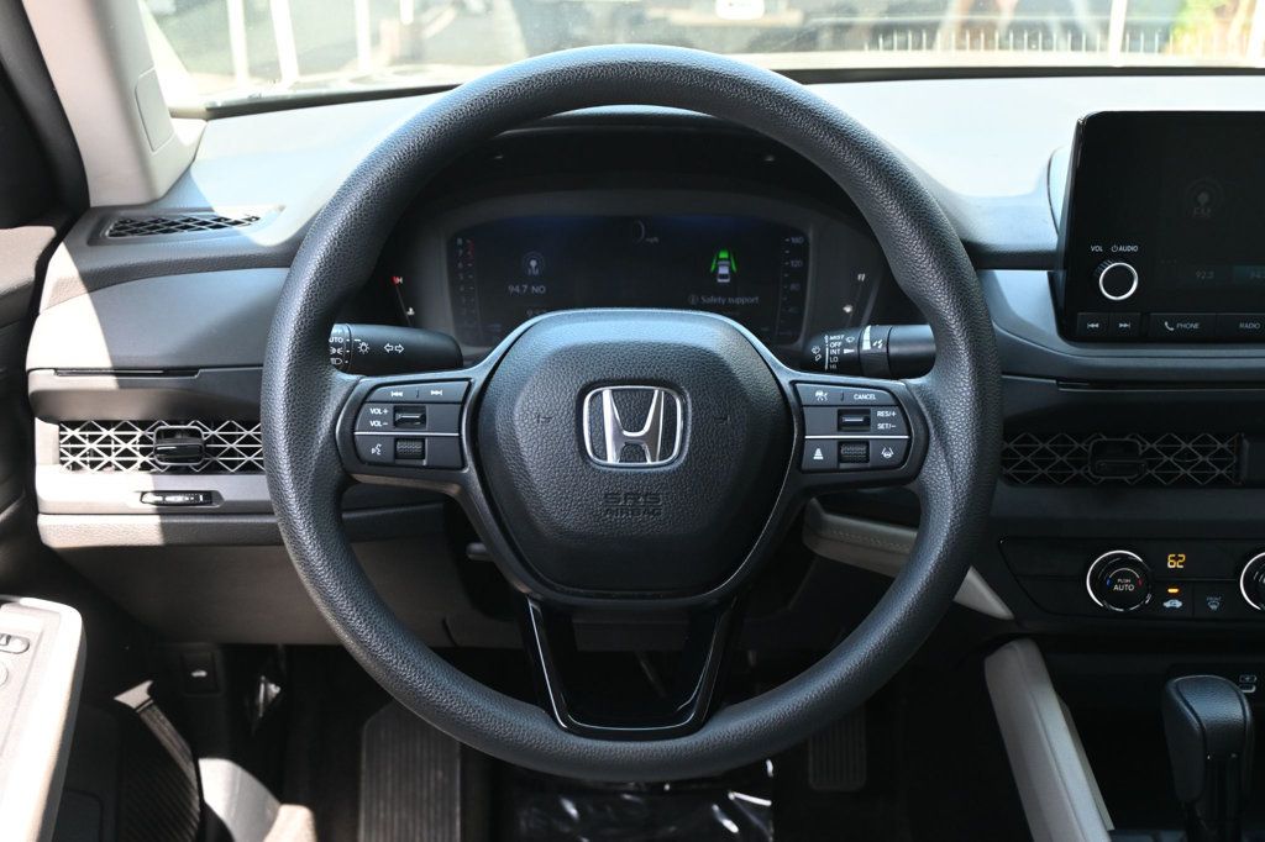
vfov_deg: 29.8
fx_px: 1581
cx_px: 632
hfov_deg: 43.6
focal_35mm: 45
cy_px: 421
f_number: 4.8
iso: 1000
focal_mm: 30
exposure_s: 1/125
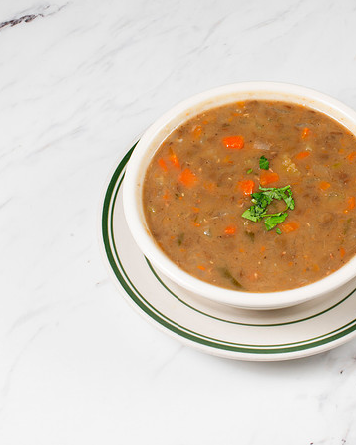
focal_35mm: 87
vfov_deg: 22.0
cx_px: 256
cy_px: 194
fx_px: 1145
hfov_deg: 17.6
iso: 200
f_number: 14
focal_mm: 50
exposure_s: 1/200
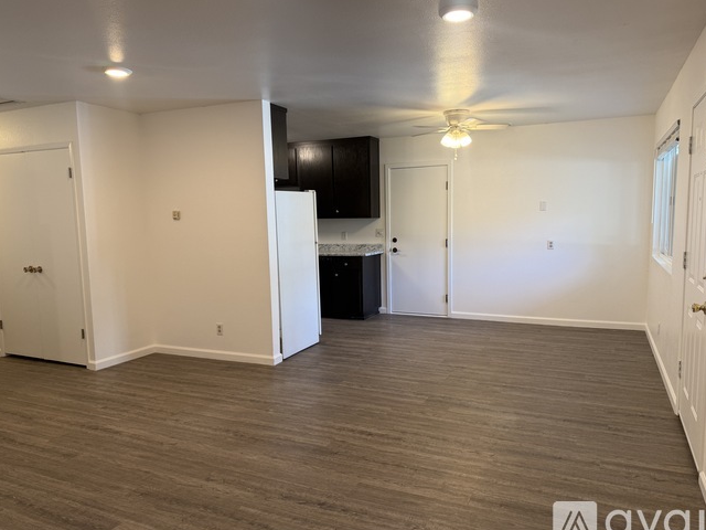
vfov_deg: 54.9
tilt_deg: -6.2
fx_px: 510
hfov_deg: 69.4
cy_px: 269
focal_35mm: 25
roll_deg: +0.7
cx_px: 363
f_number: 1.78
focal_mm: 6.76
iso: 100
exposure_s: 1/60
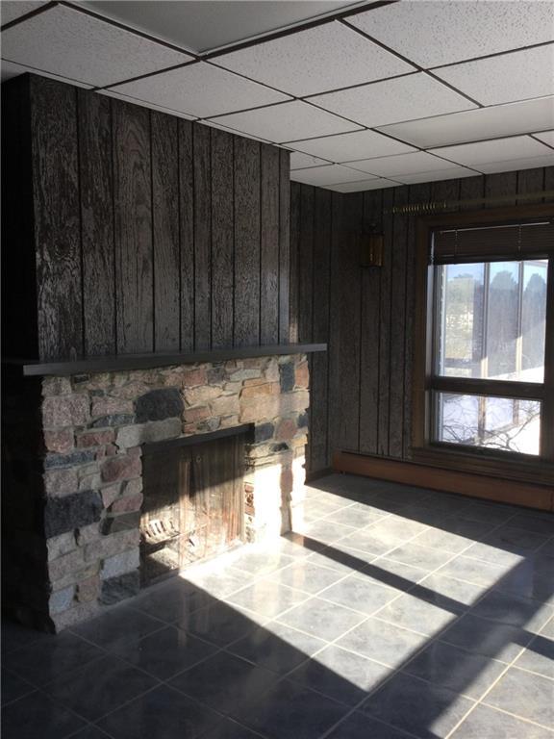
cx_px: 277
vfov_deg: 58.4
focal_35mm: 31
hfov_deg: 45.4
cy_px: 370
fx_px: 662
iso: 25
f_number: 2.4
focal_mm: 3.3
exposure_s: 1/133
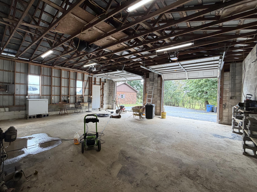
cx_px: 113
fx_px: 119
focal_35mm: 16
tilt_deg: -0.8
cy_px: 96
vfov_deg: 78.1
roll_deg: -0.6
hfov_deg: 94.1
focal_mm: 2.22
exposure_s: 1/120
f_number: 2.2
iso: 160
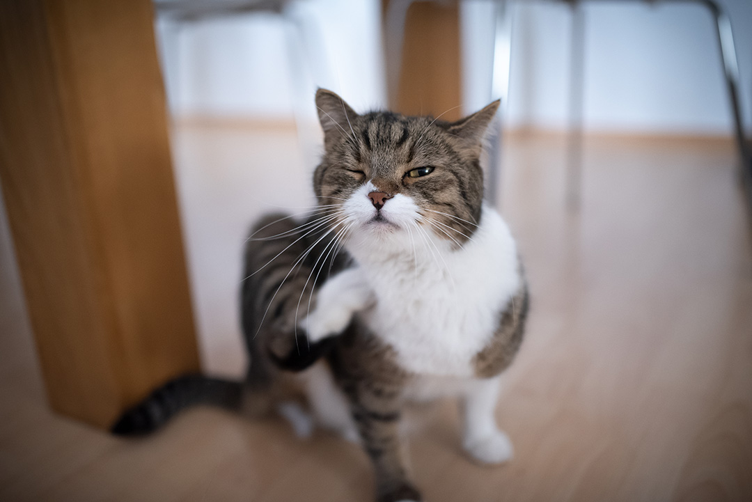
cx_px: 376
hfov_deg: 54.4
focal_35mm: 35
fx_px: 731
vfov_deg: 37.9
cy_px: 251
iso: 2000
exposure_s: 1/200
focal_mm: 35
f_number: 1.4
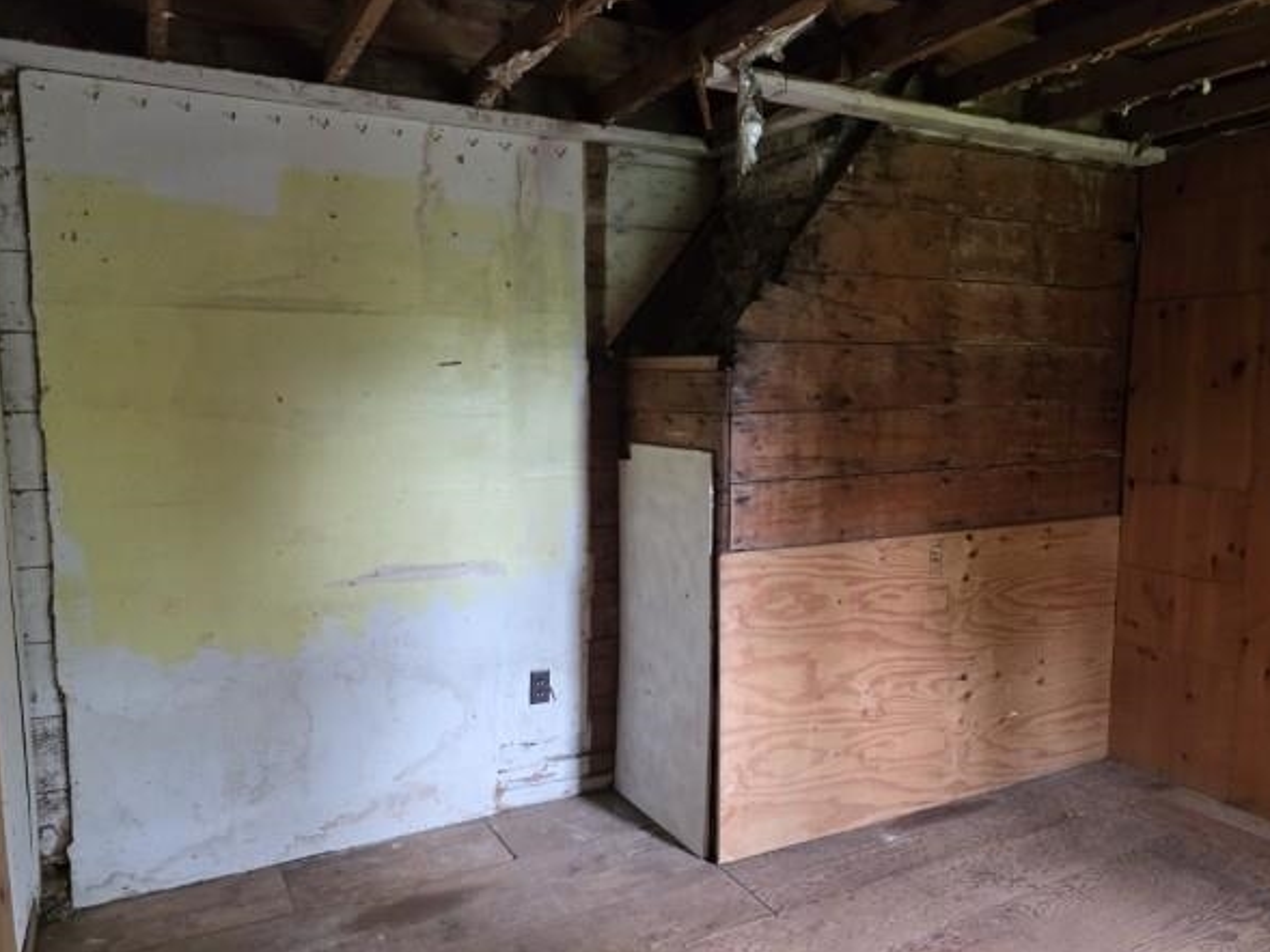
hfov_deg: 69.4
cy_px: 474
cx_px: 634
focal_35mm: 25
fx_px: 917
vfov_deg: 54.9
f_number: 1.7
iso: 640
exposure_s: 1/120
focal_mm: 6.3
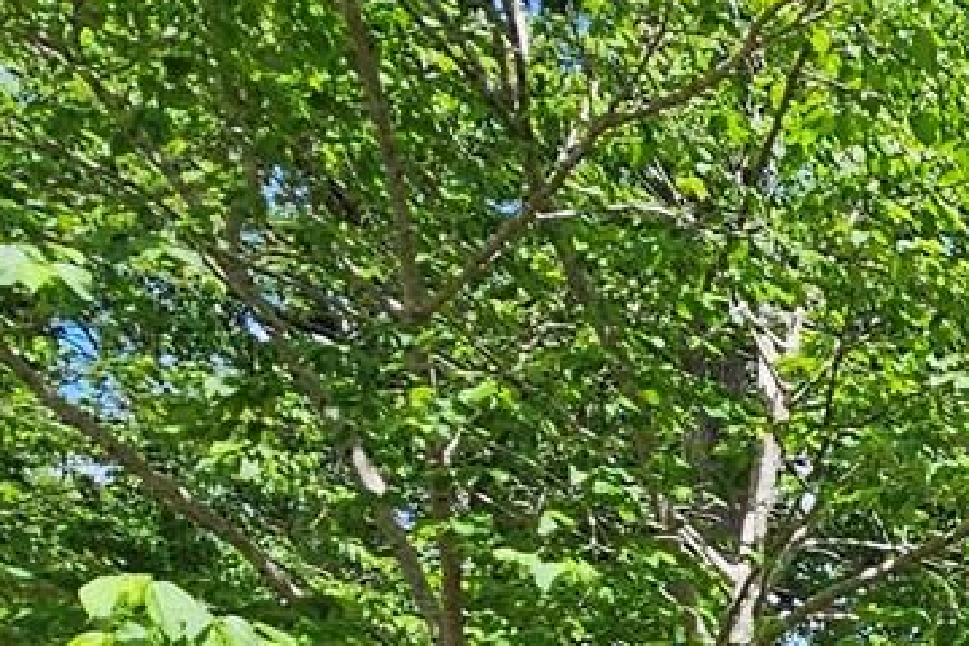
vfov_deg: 16.3
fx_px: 2072
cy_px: 950
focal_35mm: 77
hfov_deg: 19.6
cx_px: 1739
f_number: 2.2
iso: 50
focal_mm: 2.2
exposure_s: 1/1437
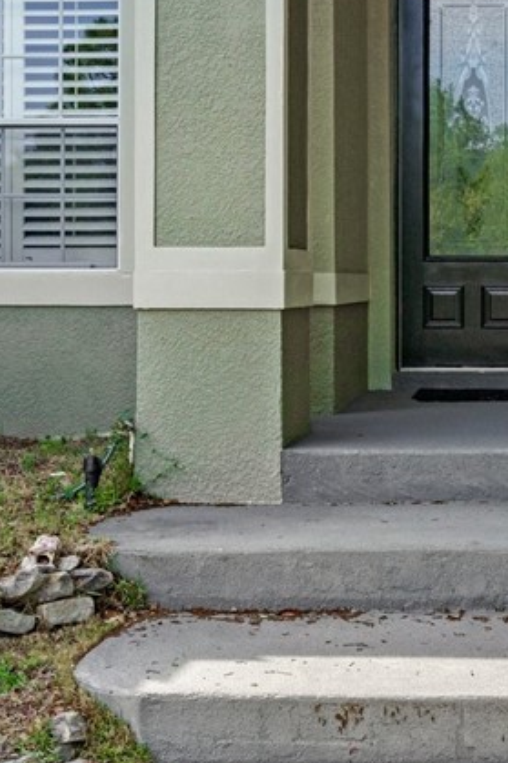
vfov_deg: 34.0
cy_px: 254
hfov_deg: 22.1
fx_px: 1235
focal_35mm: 58
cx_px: 541
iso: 320
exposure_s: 1/320
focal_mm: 15
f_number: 8
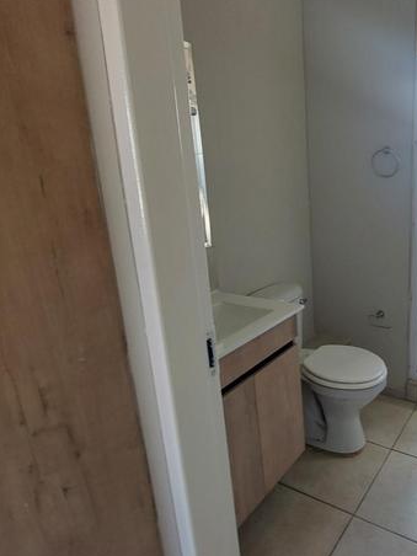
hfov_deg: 53.9
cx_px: 348
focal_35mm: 23
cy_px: 267
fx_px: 369
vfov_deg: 73.9
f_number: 2.2
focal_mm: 1.74
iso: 100
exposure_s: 1/50
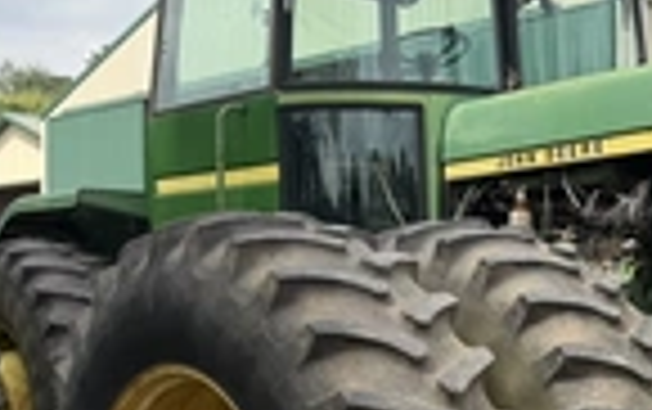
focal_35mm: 70
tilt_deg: +2.7
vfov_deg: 18.5
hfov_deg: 28.6
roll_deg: +1.0
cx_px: 540
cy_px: 329
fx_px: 1245
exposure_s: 1/2611
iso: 80
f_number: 1.78
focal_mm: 6.76
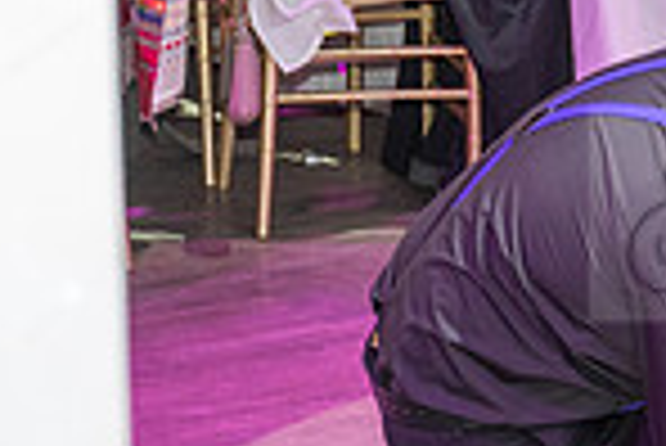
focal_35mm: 223
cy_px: 214
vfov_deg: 6.2
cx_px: 981
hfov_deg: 9.0
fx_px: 4129
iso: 1000
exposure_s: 1/125
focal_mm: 57
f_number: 4
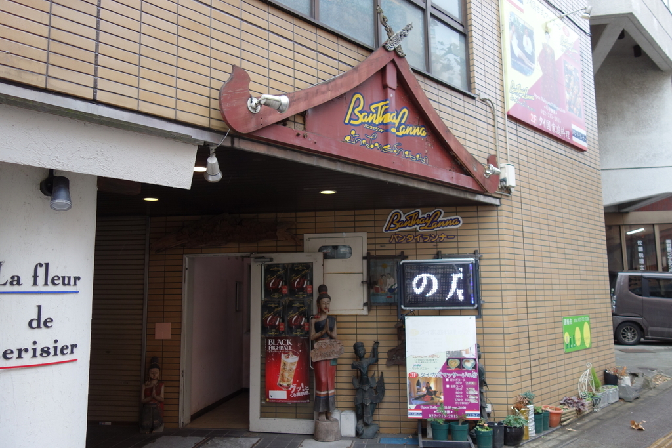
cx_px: 336
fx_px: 523
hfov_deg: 65.5
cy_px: 224
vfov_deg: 46.4
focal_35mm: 28
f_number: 2.2
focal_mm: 10.4
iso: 125
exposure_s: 1/125
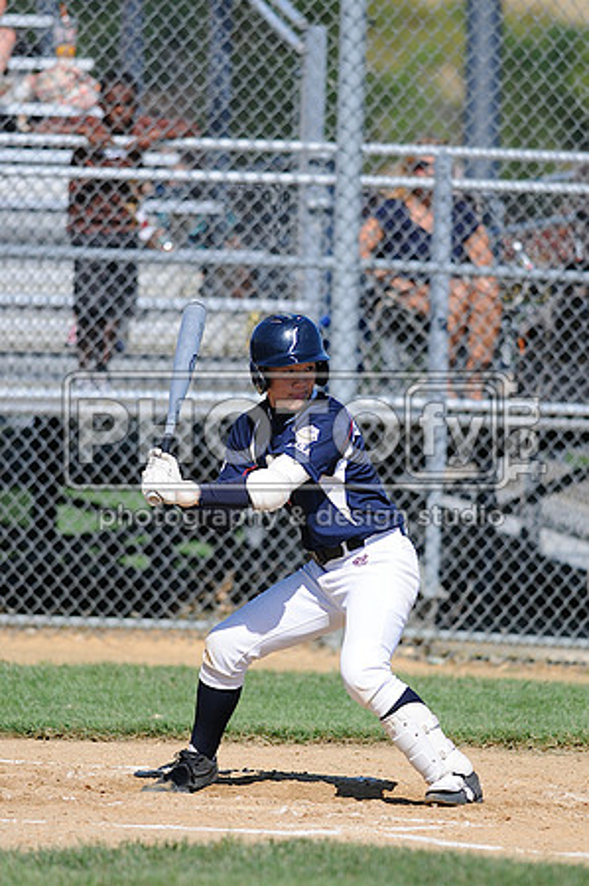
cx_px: 294
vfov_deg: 4.6
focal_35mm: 450
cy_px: 443
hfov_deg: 3.0
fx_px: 11068
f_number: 4
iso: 200
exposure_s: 1/2000
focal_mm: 300
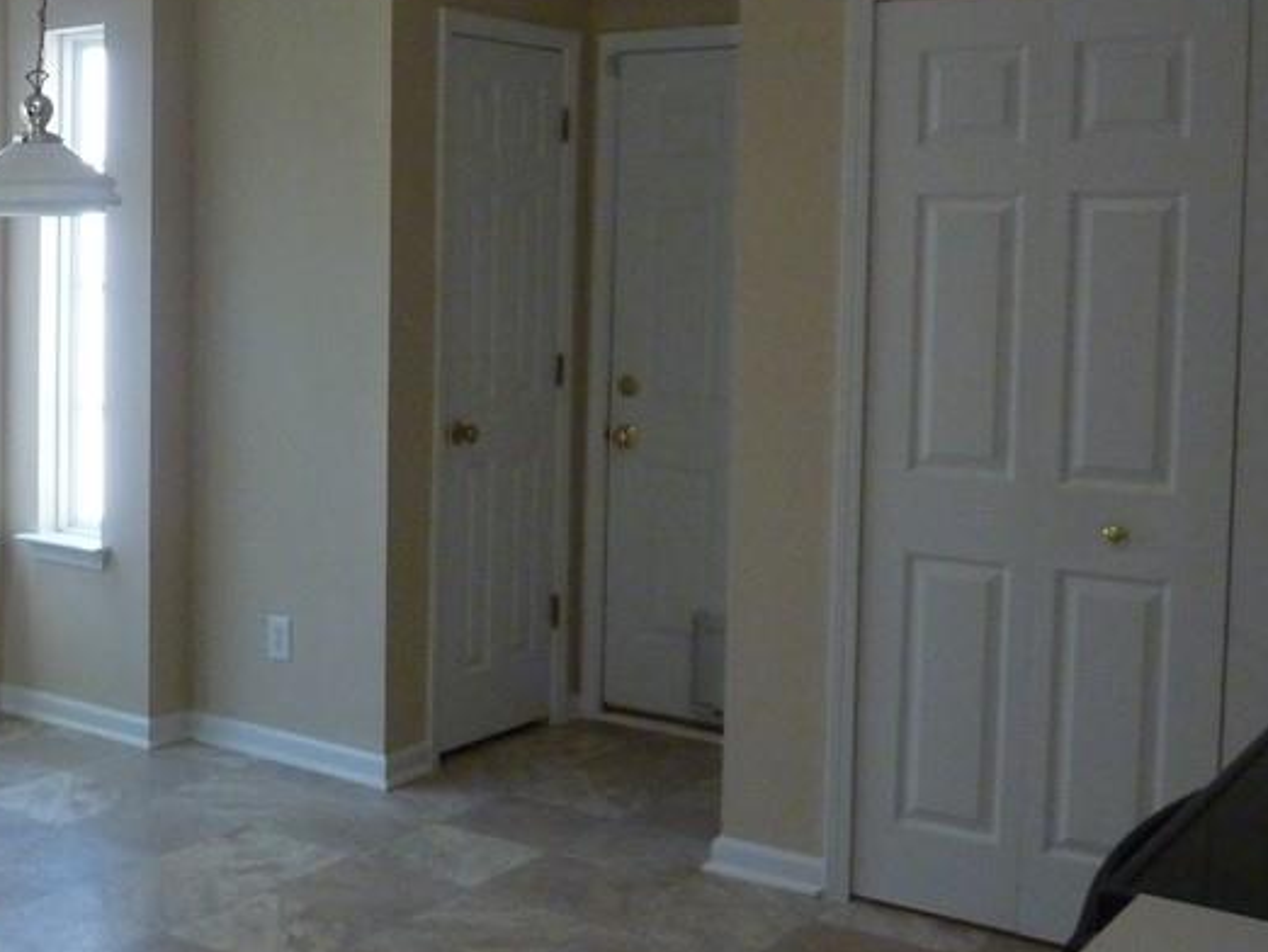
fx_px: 1796
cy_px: 352
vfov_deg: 29.6
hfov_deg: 37.1
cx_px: 199
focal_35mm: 49
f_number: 3.3
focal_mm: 4.1
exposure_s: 1/100
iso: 400
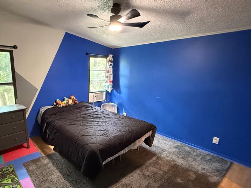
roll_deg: +0.4
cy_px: 100
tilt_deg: -12.8
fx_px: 145
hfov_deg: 79.4
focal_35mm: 20
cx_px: 86
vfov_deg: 65.9
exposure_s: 1/60
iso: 1250
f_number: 2.2
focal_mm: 2.22
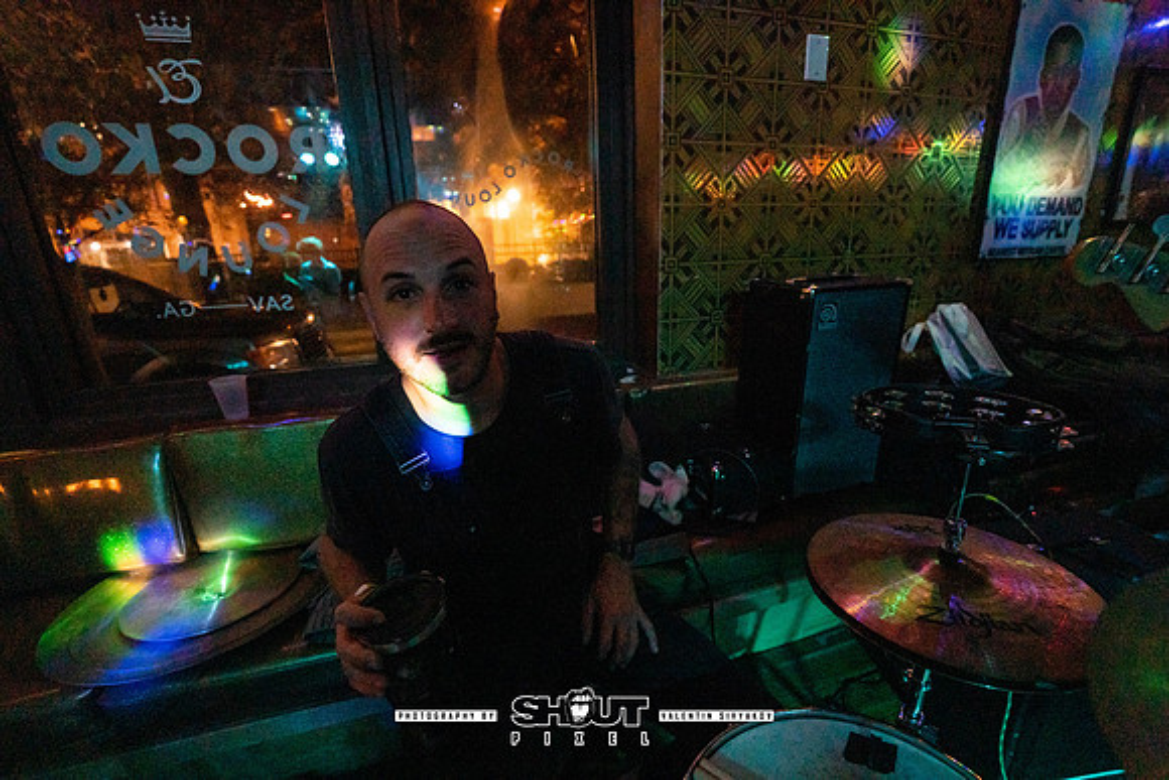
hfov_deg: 104.2
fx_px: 455
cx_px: 584
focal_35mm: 14
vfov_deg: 81.2
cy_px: 390
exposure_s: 1/200
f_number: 2.8
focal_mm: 14
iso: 3200
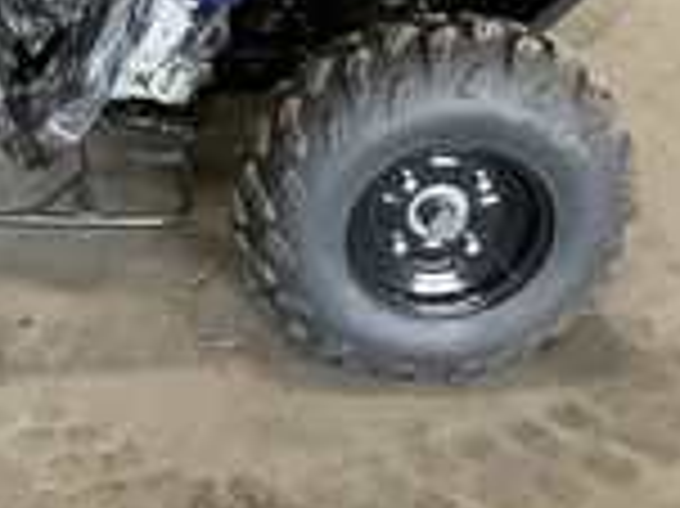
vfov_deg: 18.2
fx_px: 1511
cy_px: -90
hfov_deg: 24.3
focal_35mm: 77
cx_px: 18
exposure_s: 1/60
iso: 250
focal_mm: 3
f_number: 1.8
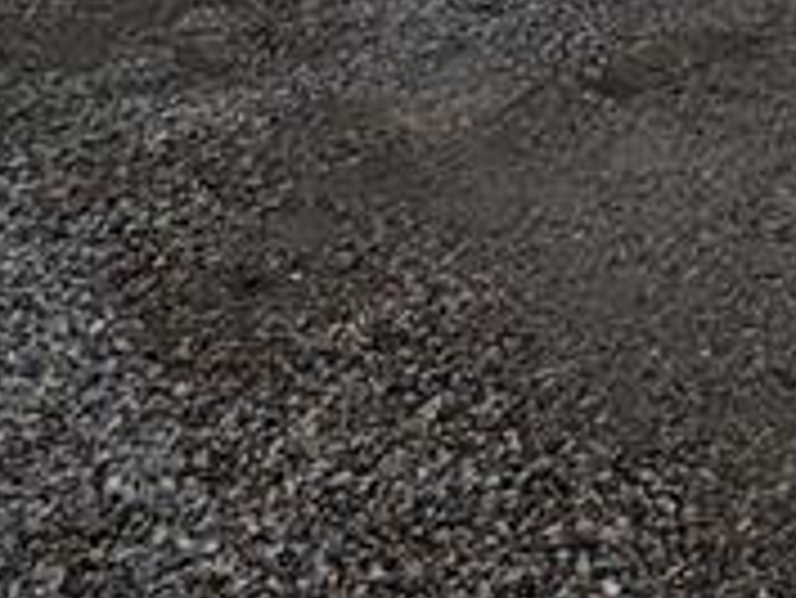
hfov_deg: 18.3
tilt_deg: +3.2
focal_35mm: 81
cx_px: 1480
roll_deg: +0.6
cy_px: -872
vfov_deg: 13.2
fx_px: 1864
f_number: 2.2
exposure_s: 1/3390
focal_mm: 2.22
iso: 50
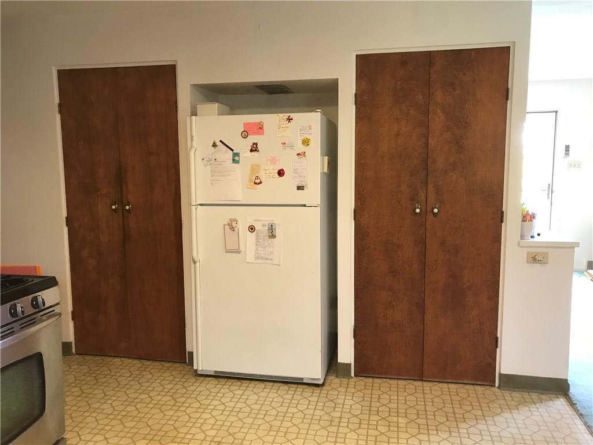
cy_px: 222
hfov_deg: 63.4
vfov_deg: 49.7
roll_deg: +0.5
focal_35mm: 28
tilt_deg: -5.6
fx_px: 480
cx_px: 296
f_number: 1.8
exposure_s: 1/15
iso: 50
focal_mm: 3.99
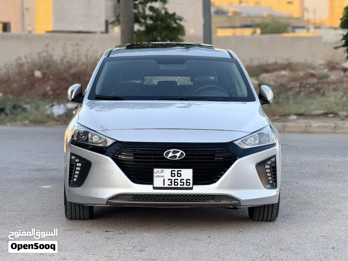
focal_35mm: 120
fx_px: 1206
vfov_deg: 12.3
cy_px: 130
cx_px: 174
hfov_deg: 16.4
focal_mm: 15.66
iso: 64
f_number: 2.8
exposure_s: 1/101
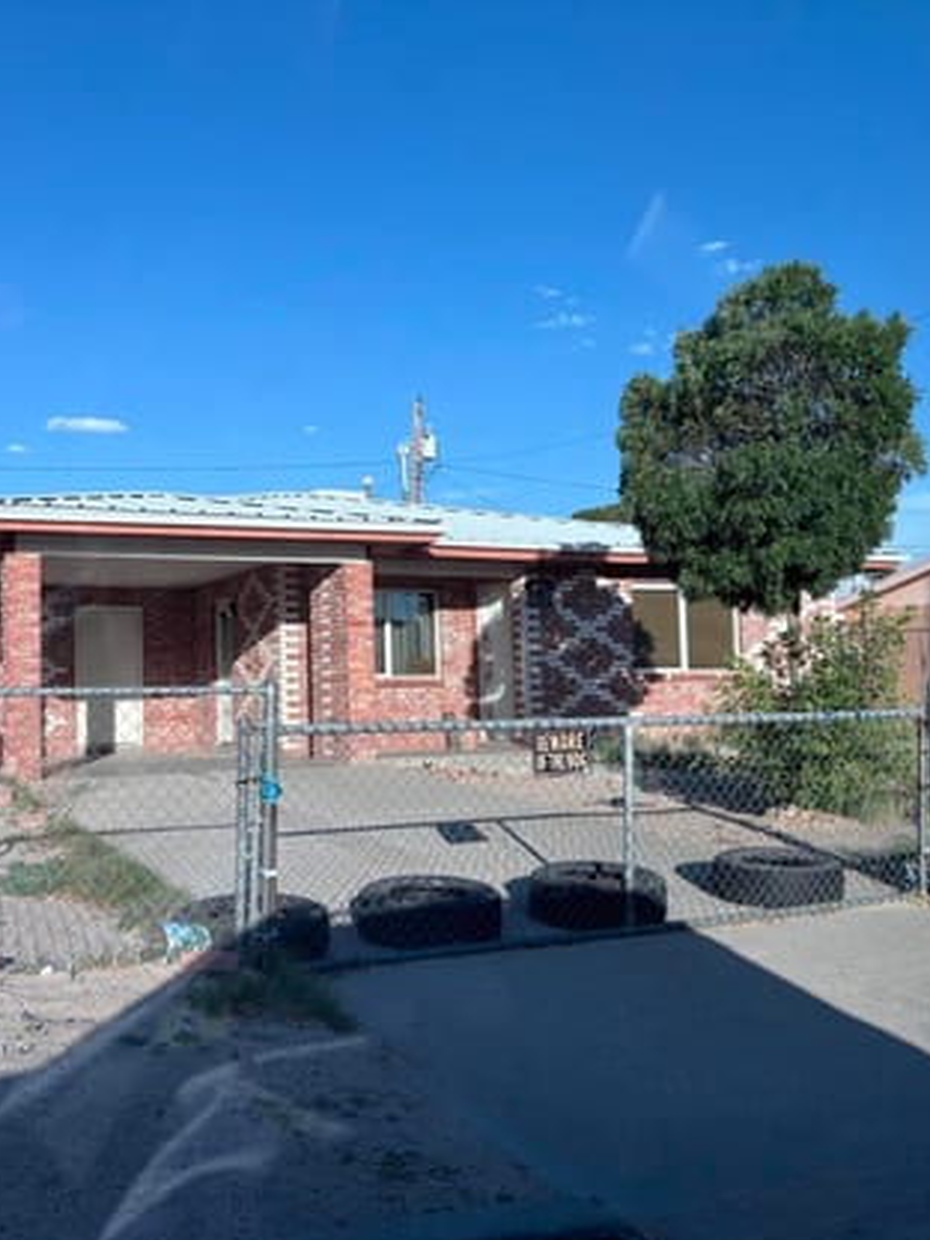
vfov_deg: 52.6
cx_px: 358
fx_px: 1254
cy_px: 623
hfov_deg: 40.5
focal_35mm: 35
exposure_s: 1/442
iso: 50
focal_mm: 5.96
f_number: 1.6
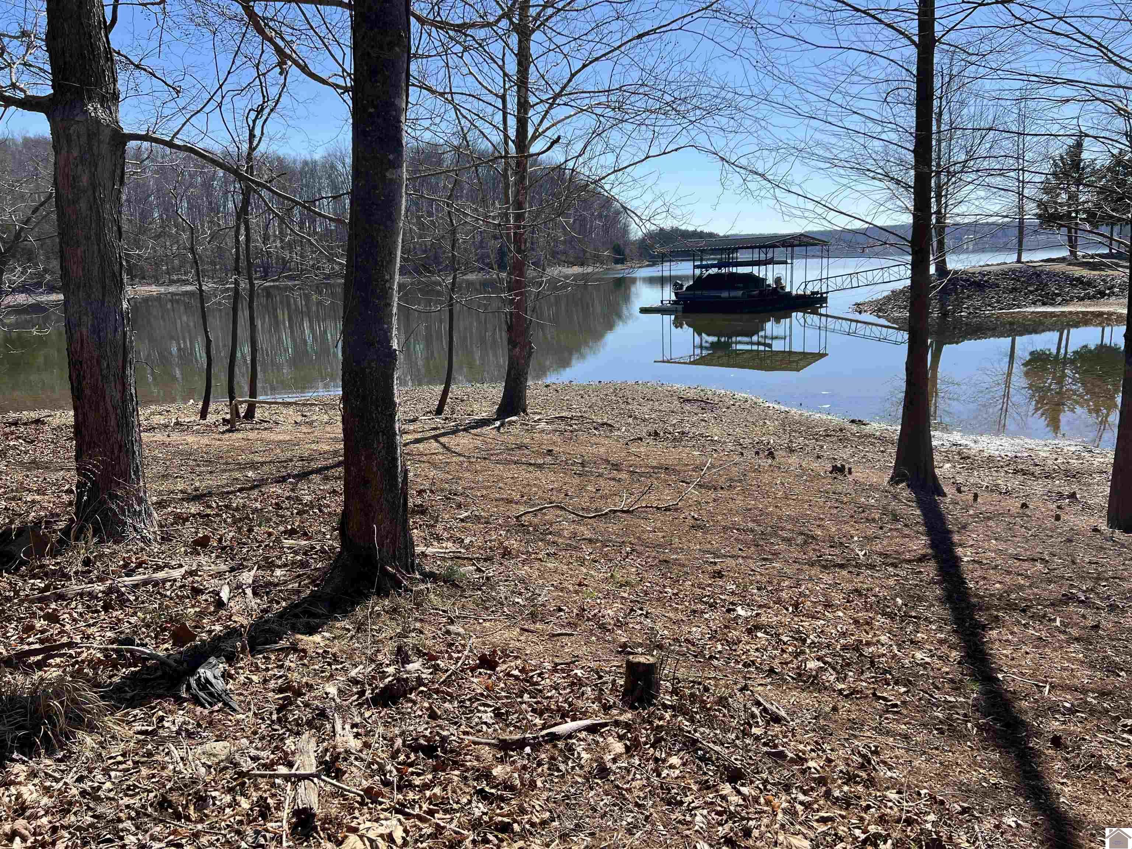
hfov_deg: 67.3
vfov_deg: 53.1
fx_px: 850
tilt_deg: -11.7
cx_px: 566
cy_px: 424
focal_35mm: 26
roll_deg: +2.8
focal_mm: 5.7
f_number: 1.5
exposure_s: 1/3165
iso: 50
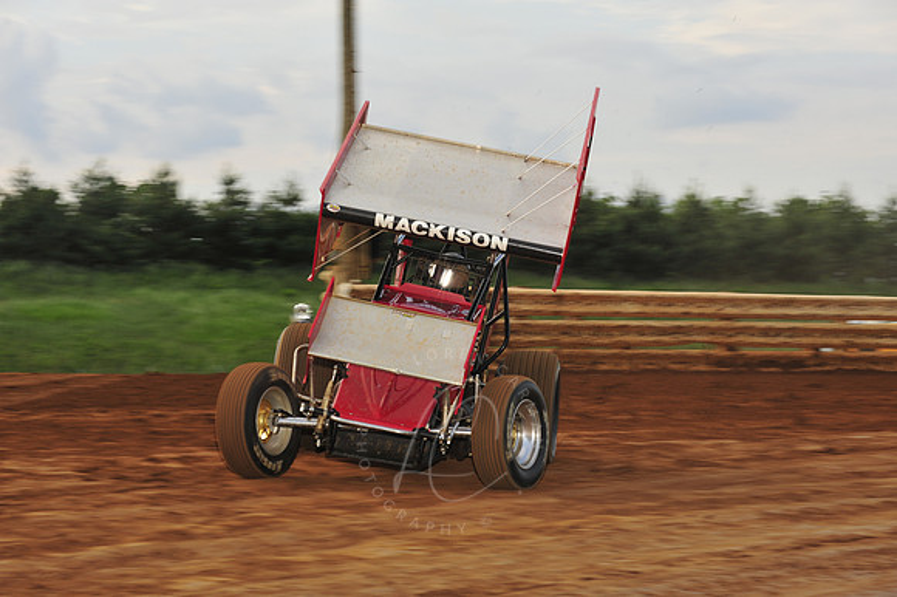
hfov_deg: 19.5
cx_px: 448
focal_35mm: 105
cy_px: 298
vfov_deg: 13.0
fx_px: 2615
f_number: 9
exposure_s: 1/320
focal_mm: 105
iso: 500
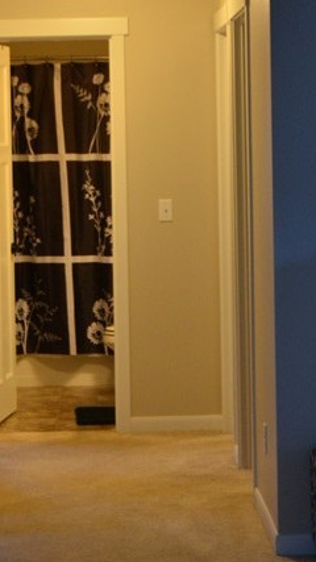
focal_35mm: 128
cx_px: 105
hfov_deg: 9.5
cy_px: 253
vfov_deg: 16.8
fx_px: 1908
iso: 900
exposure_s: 1/30
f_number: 4.5
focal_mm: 32
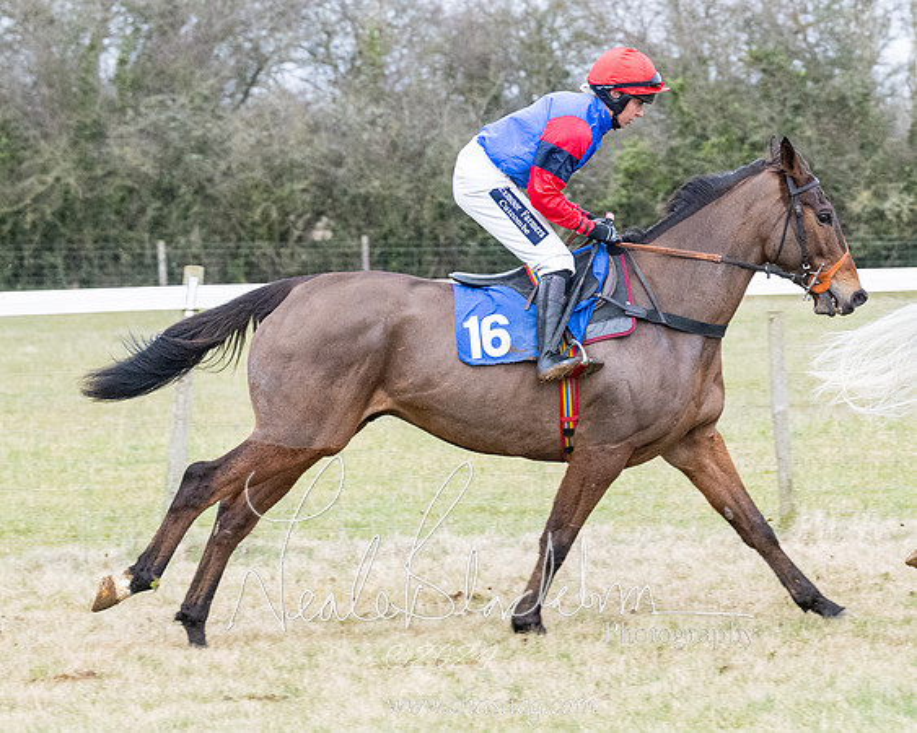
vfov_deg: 7.1
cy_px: 463
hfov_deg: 8.9
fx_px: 5906
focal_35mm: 218
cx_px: 732
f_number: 4
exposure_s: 1/800
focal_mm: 94
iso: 1600
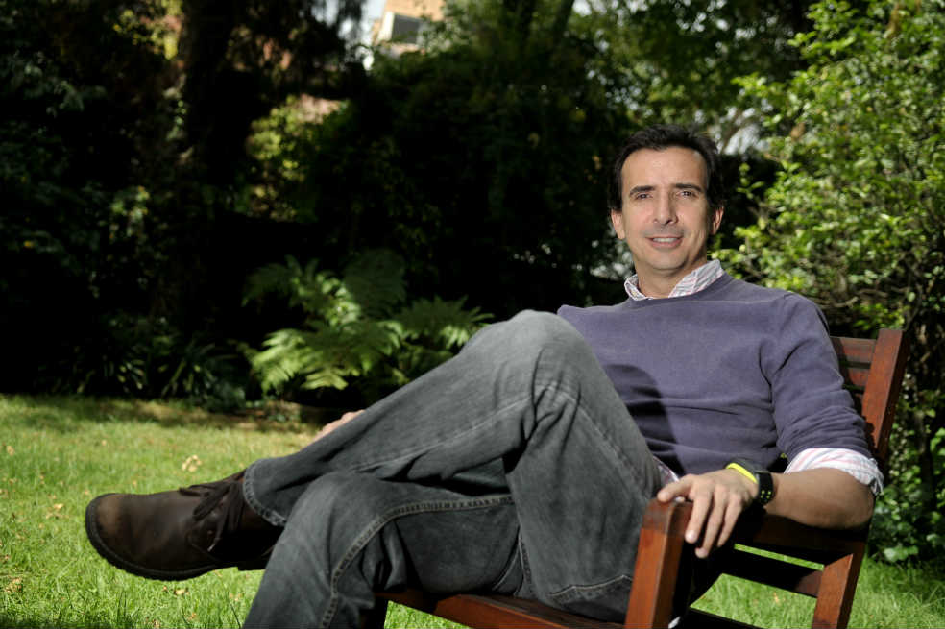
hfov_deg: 43.6
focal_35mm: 45
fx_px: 1181
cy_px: 314
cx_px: 472
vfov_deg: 29.8
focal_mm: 30
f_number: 2.8
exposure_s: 1/1000
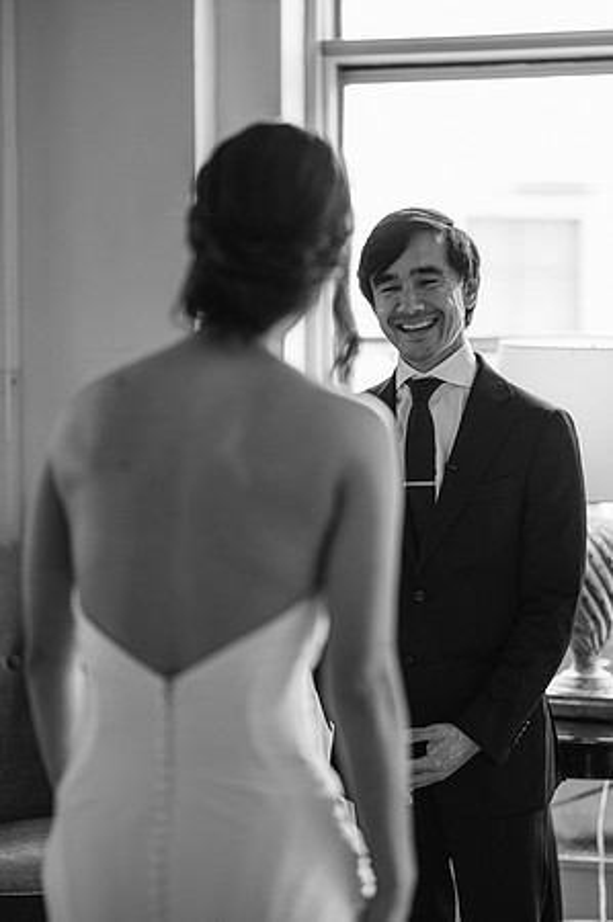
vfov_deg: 23.9
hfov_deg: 16.0
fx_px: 2176
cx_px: 306
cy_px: 461
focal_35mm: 85
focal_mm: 85
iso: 100
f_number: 2
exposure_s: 1/200
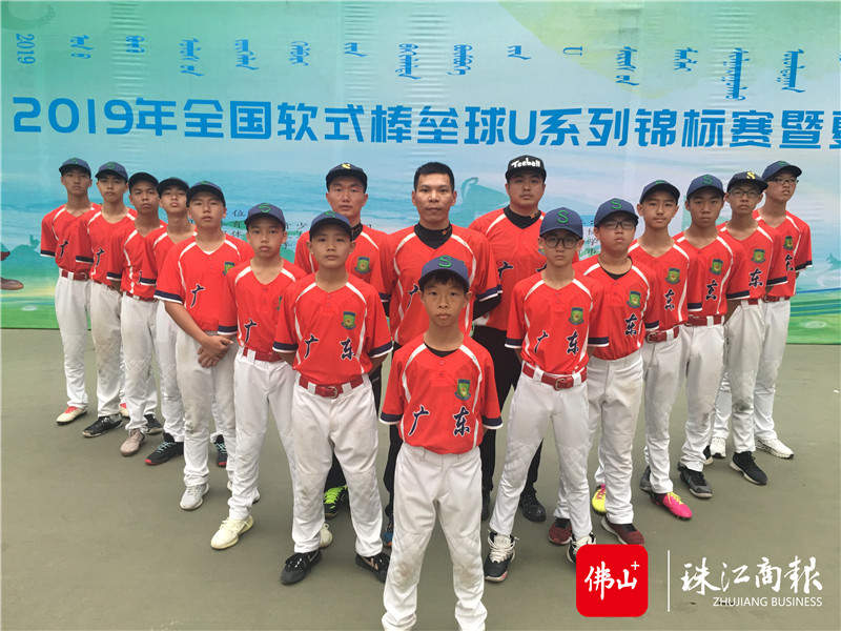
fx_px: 705
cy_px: 316
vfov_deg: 48.2
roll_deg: -0.7
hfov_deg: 61.7
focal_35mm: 29
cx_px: 420
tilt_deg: -10.7
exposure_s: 1/33
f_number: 2.2
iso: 25
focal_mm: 4.15
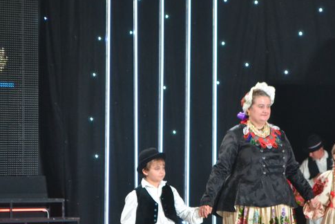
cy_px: 166
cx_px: 242
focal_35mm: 174
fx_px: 1621
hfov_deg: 11.8
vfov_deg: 7.9
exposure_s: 1/60
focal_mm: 55
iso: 2200
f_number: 5.6
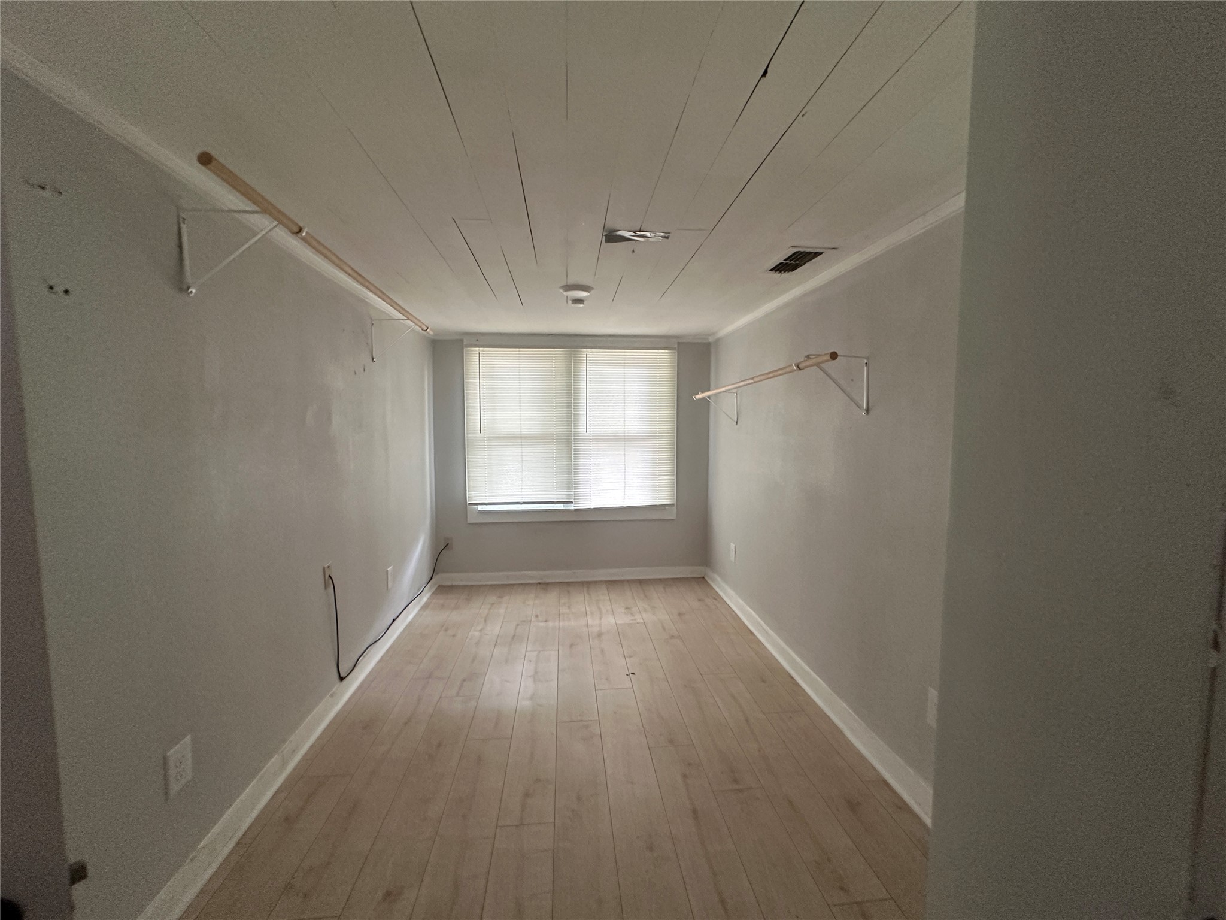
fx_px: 496
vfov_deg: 85.7
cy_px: 460
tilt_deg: -3.8
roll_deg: -1.8
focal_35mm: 14
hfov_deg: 102.1
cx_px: 613
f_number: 2.2
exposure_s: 1/82
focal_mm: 2.22
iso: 320
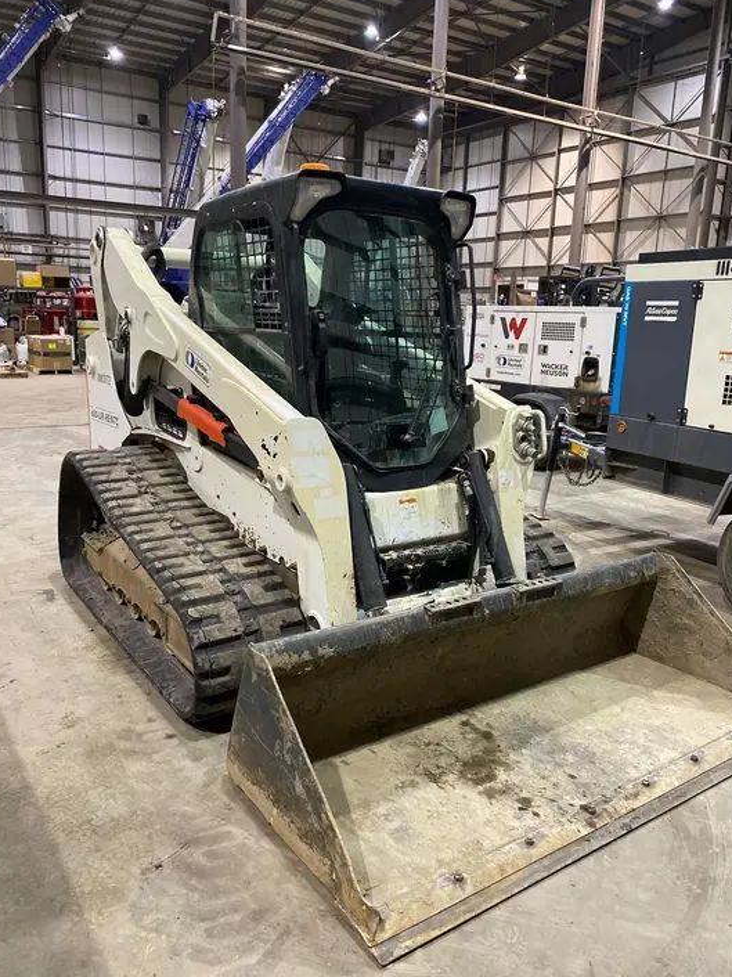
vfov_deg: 65.3
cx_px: 367
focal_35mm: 27
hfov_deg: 51.3
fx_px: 762
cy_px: 488
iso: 500
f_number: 1.8
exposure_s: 1/60
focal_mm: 4.25
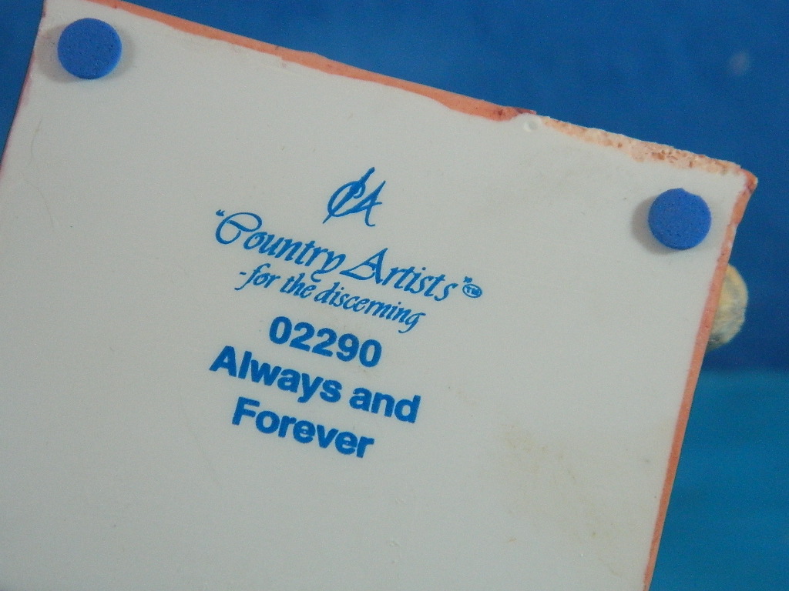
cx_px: 394
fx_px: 3419
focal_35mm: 150
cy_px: 296
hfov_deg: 13.2
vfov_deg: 9.9
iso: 400
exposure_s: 1/40
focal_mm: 27
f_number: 4.9
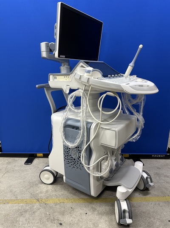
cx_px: 85
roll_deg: +0.2
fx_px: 157
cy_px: 114
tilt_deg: -13.9
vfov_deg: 71.6
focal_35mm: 24
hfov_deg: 56.8
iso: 200
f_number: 1.78
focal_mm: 6.86
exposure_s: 1/120
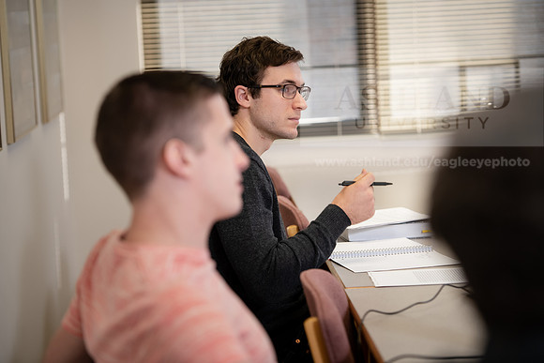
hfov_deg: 17.1
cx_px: 272
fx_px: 1814
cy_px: 182
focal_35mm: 120
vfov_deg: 11.4
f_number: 3.5
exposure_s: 1/200
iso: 800
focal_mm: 120
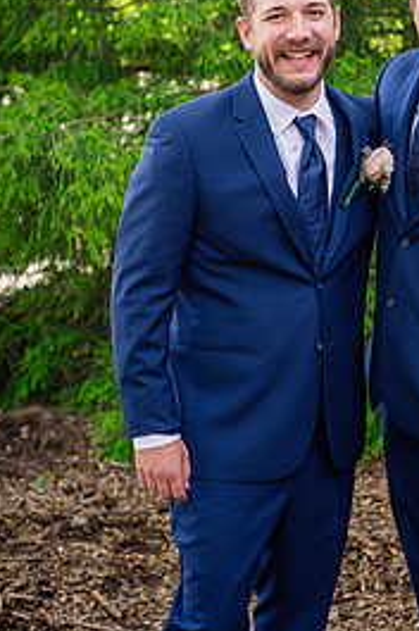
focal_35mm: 85
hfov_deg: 15.9
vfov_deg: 23.8
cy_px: 214
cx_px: 348
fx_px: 1488
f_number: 3.2
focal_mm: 50
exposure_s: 1/320
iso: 400
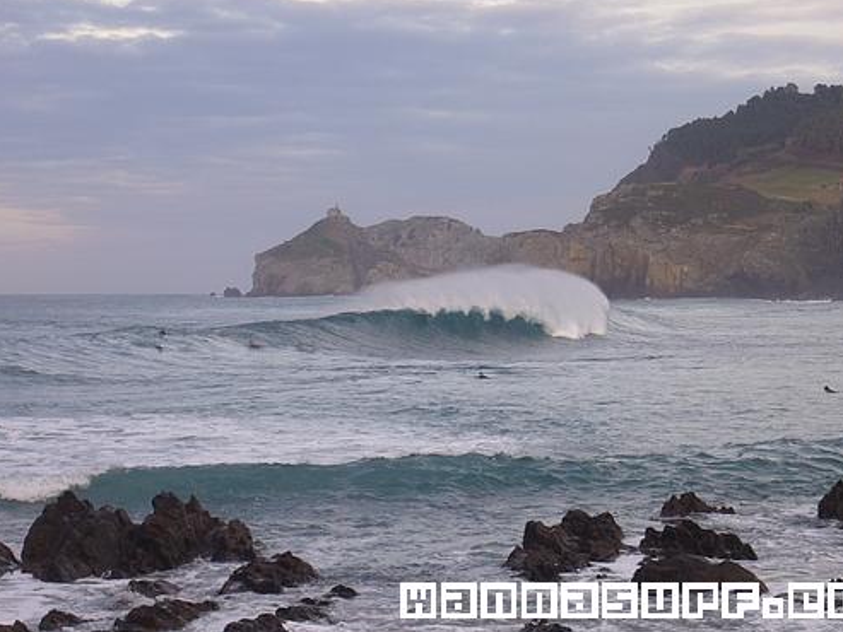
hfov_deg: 16.8
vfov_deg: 12.7
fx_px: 2850
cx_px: 462
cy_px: 289
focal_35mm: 117
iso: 80
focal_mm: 17.4
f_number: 5
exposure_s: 1/100
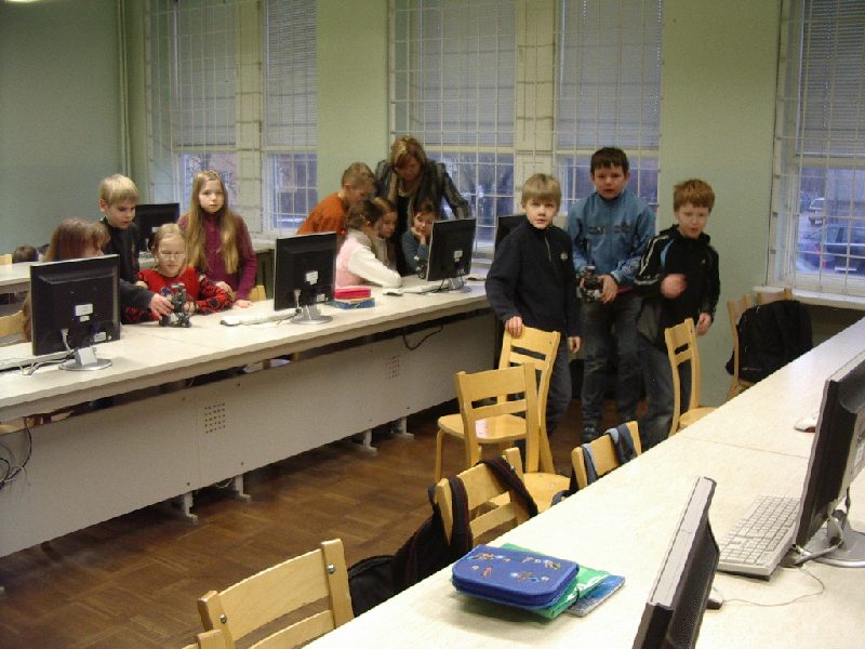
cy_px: 324
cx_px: 432
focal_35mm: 38
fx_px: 950
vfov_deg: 37.7
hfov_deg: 49.0
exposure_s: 1/30
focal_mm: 5.8
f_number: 2.6
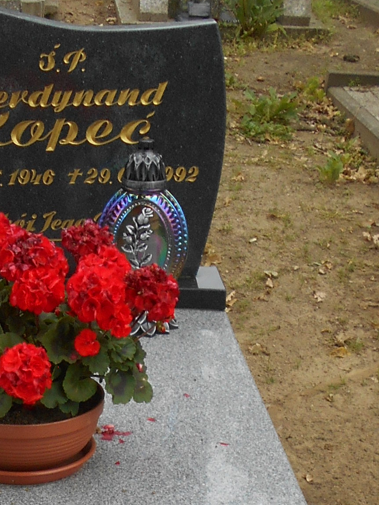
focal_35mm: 95
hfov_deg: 15.3
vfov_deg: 19.5
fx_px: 1387
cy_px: 597
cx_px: -7
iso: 80
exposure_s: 1/125
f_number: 3.4
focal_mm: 5.1
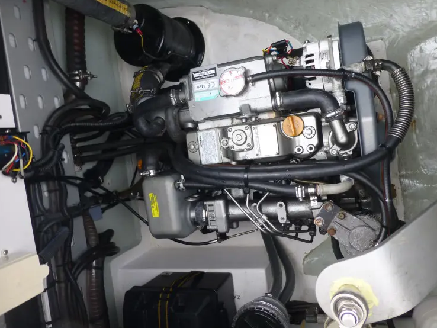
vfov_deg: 53.0
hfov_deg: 67.3
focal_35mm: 26
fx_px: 328
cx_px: 223
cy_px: 153
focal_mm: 4.3
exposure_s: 1/80
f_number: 3.3
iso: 100
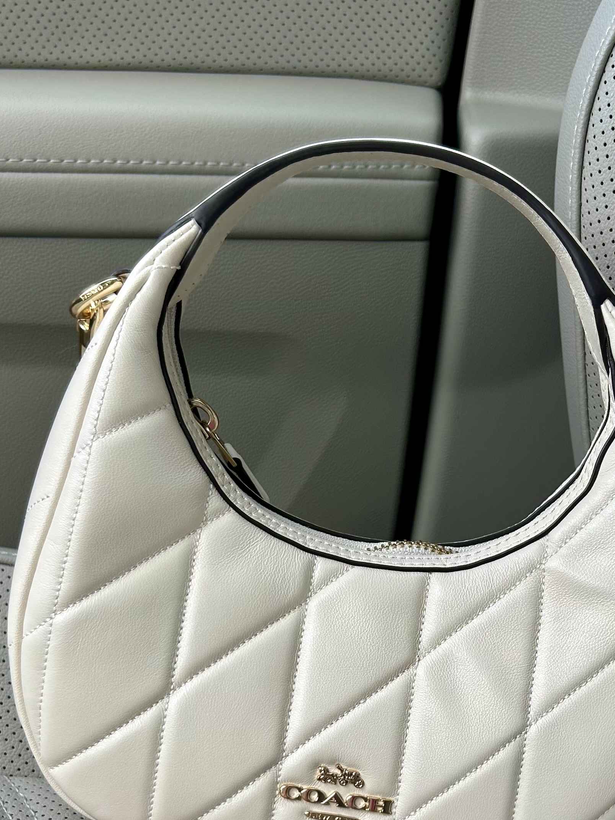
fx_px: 1160
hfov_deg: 29.5
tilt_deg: -33.9
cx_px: 401
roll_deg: +0.2
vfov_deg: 37.2
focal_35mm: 49
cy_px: 680
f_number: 1.5
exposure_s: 1/234
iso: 40
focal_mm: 5.7
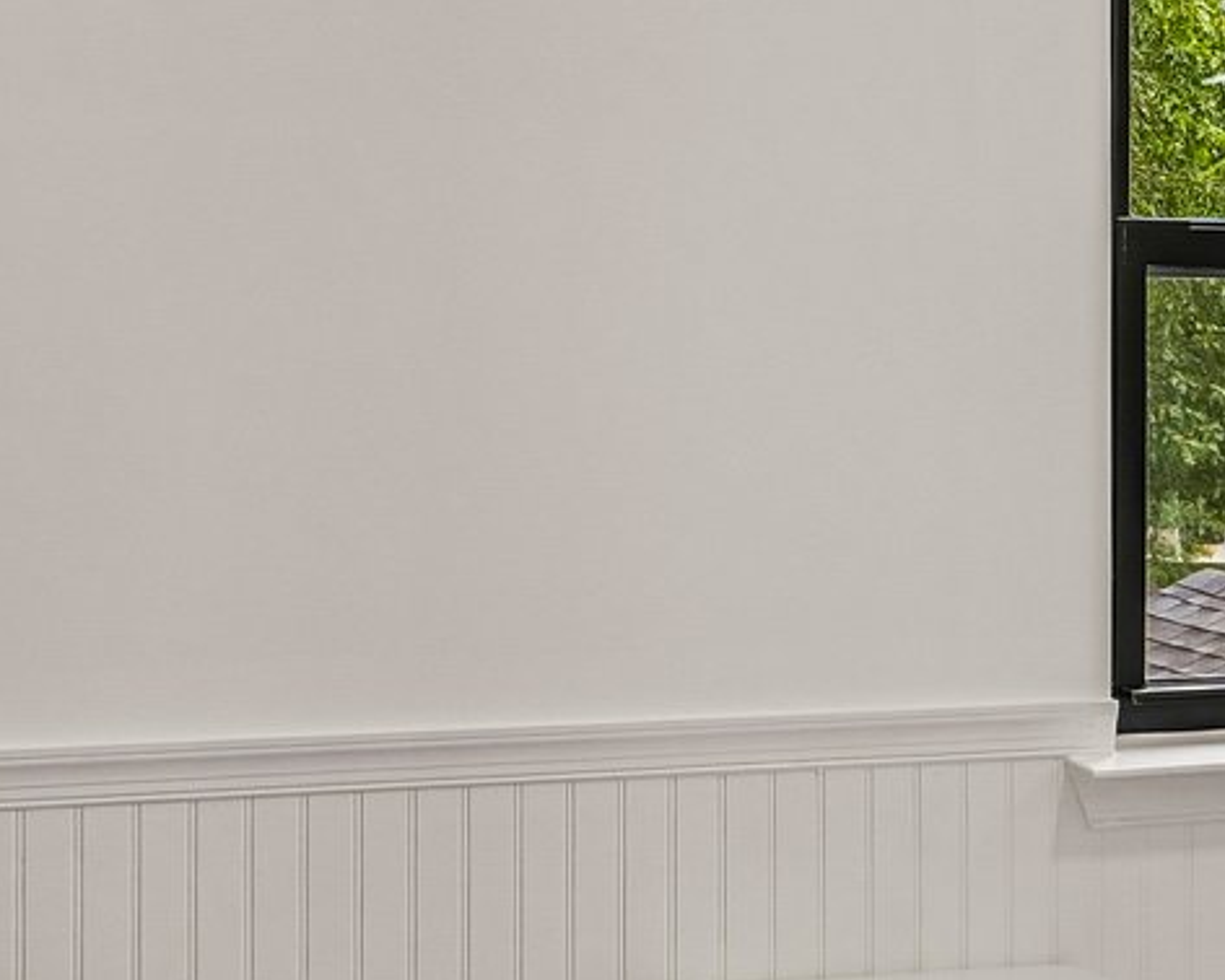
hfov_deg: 33.0
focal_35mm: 57
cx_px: 623
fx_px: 2067
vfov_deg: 26.6
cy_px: 333
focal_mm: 14
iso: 320
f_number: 8
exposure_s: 1/15
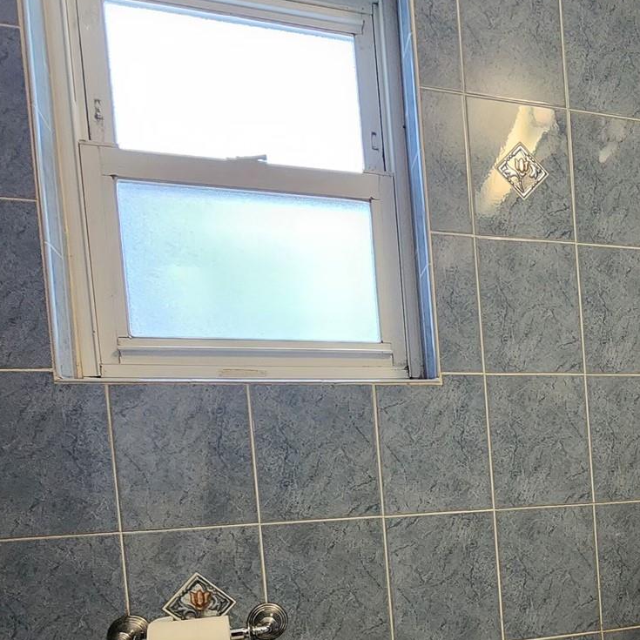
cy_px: 546
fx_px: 669
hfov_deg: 46.6
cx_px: 564
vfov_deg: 47.2
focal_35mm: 32
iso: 320
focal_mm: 2.2
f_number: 2.2
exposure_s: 1/40
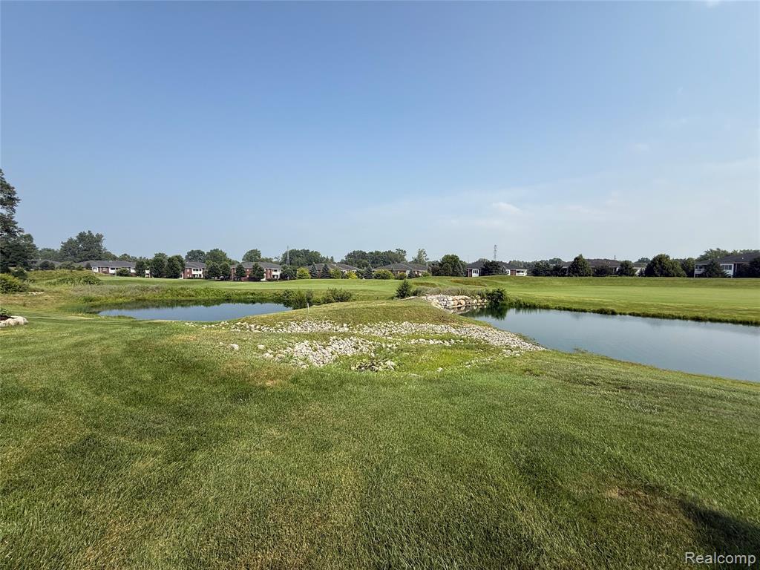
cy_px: 285
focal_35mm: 14
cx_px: 380
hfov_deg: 102.1
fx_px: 307
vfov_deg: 85.7
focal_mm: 2.22
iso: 50
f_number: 2.2
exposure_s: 1/2320
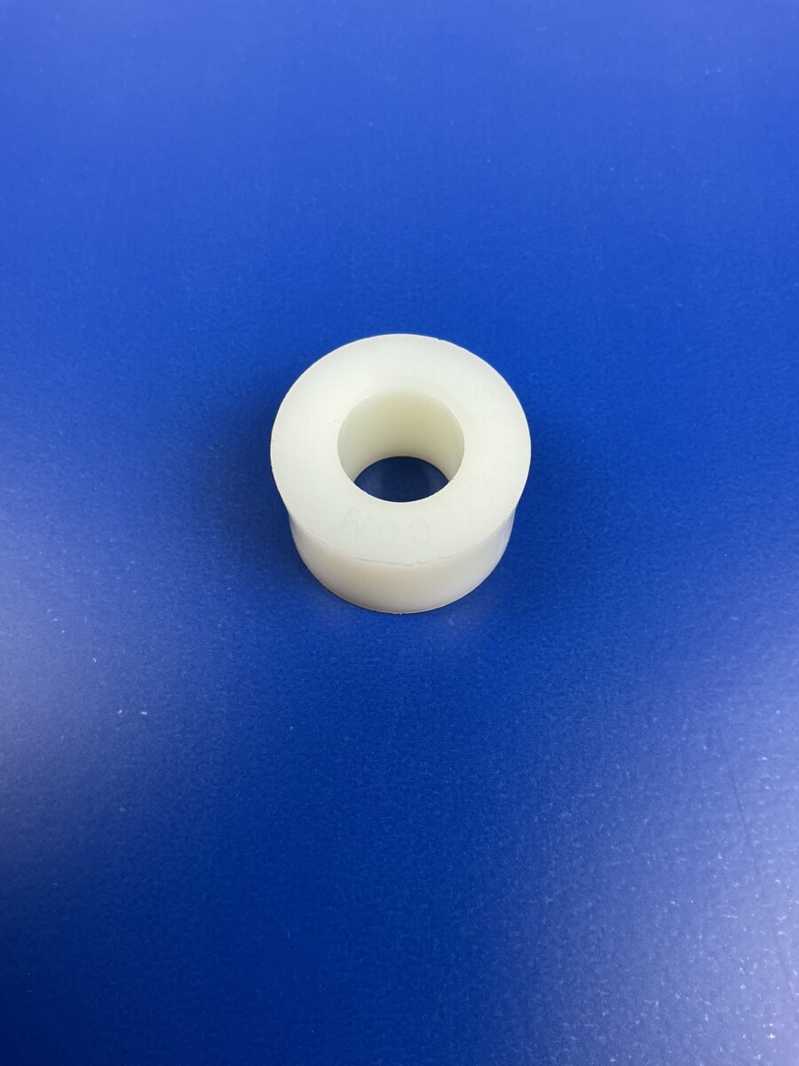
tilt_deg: -67.9
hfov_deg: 48.2
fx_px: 892
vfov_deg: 61.7
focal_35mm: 29
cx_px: 400
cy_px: 533
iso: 64
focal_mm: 3
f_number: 1.8
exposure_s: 1/50
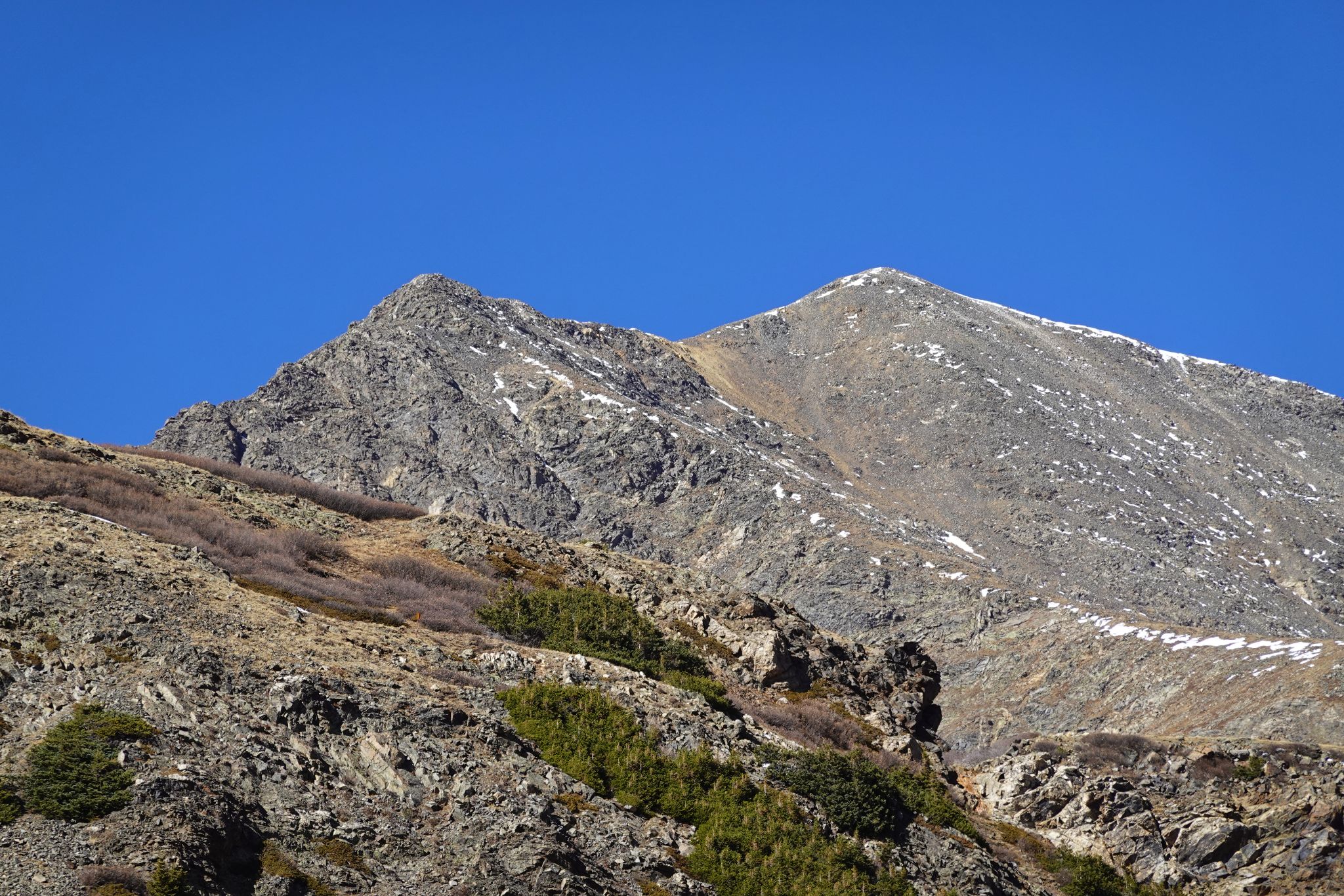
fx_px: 6420
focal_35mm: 172
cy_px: 448
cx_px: 672
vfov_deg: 8.0
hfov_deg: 12.0
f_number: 5.6
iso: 100
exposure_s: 1/400
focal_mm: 62.36
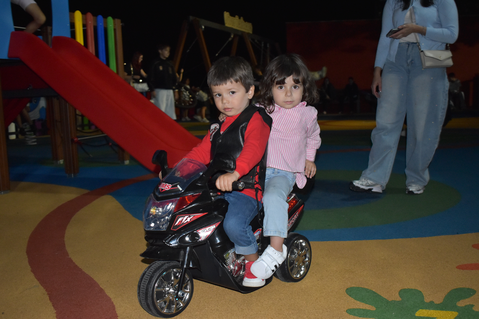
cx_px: 240
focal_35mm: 40
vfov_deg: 33.0
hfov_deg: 47.9
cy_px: 160
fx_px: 539
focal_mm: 27
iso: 1600
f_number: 4
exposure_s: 1/60
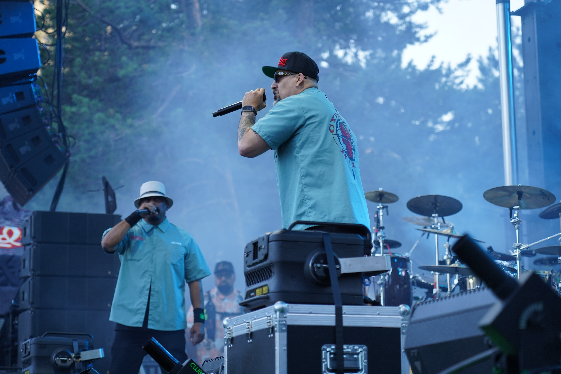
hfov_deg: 19.5
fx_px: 1636
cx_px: 280
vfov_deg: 13.0
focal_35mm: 105
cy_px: 187
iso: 250
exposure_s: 1/125
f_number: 4
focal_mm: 105
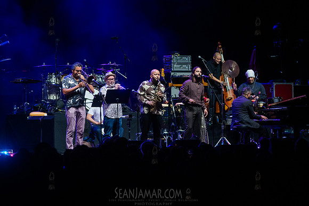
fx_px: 1631
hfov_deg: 10.8
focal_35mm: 190
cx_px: 154
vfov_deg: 7.2
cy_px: 103
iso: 6400
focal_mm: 155
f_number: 4.5
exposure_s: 1/1000
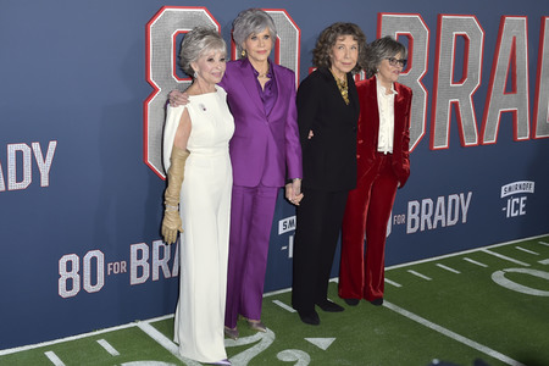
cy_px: 183
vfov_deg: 35.1
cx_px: 274
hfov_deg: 50.7
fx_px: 579
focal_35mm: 38
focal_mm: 38
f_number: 6.3
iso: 500
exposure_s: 1/250
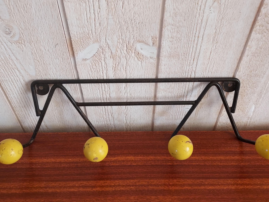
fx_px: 225
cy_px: 96
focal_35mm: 29
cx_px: 136
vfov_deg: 48.2
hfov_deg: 61.7
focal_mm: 4.6
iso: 250
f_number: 1.8
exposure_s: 1/60
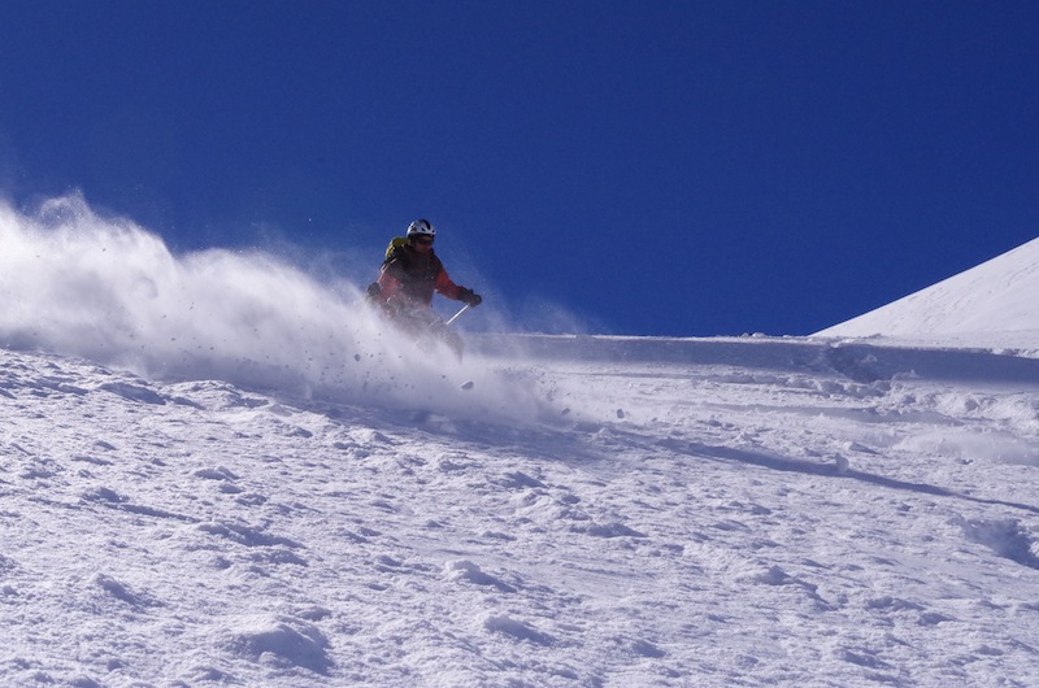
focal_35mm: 64
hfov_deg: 31.5
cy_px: 344
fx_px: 1843
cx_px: 520
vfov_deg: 21.2
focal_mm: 42.5
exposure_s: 1/3200
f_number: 16
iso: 1600
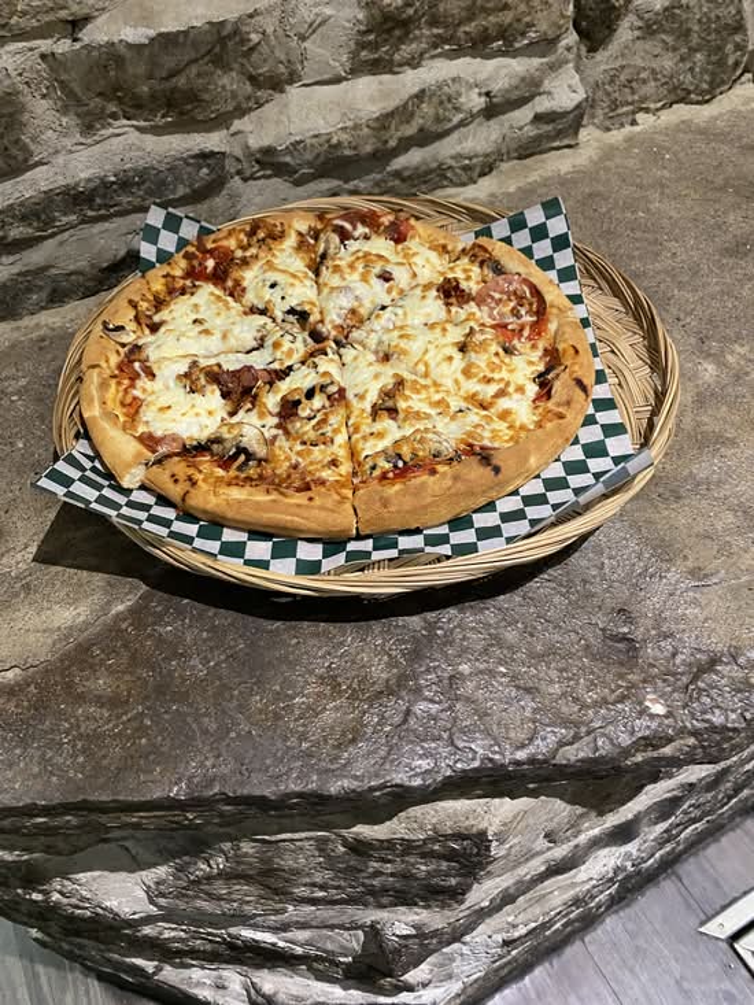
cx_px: 377
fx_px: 755
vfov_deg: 67.3
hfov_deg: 53.1
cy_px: 502
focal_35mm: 26
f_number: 1.8
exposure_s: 1/40
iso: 400
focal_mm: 4.25
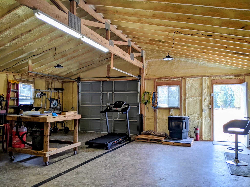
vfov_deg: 51.3
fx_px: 195
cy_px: 94
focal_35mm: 27
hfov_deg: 65.3
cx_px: 125
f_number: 1.8
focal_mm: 4.44
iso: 80
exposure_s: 1/120
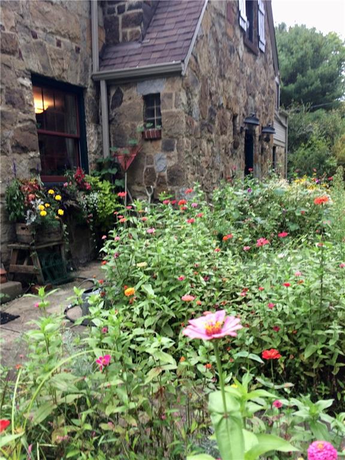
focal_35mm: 29
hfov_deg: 48.2
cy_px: 230
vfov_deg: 61.7
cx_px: 172
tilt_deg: -8.9
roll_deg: +1.8
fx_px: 385
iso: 50
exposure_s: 1/60
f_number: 2.2
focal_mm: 4.15
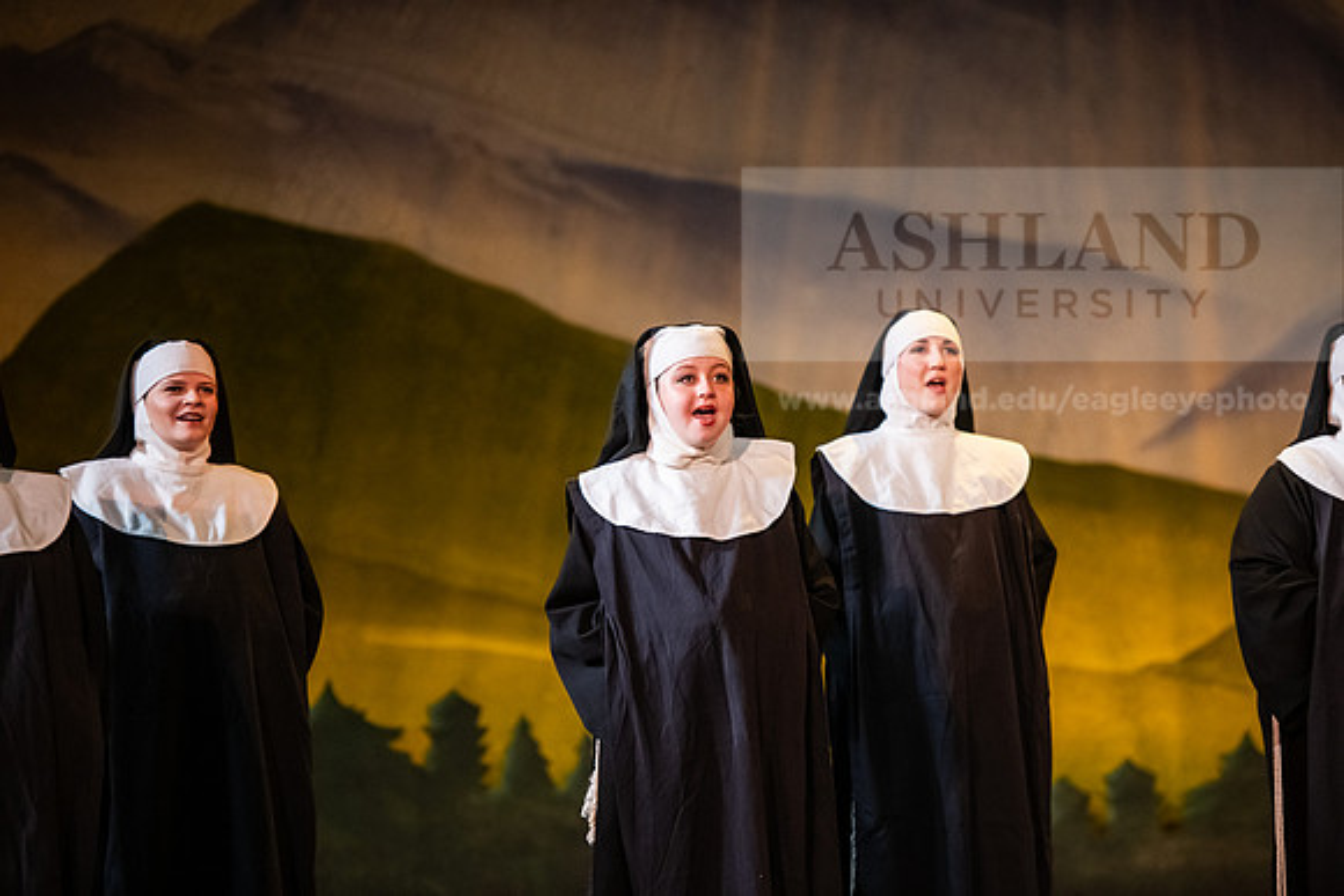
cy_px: 448
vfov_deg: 9.2
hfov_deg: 13.7
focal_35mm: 150
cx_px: 672
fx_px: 5601
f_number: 3.2
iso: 4000
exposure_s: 1/200
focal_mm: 150
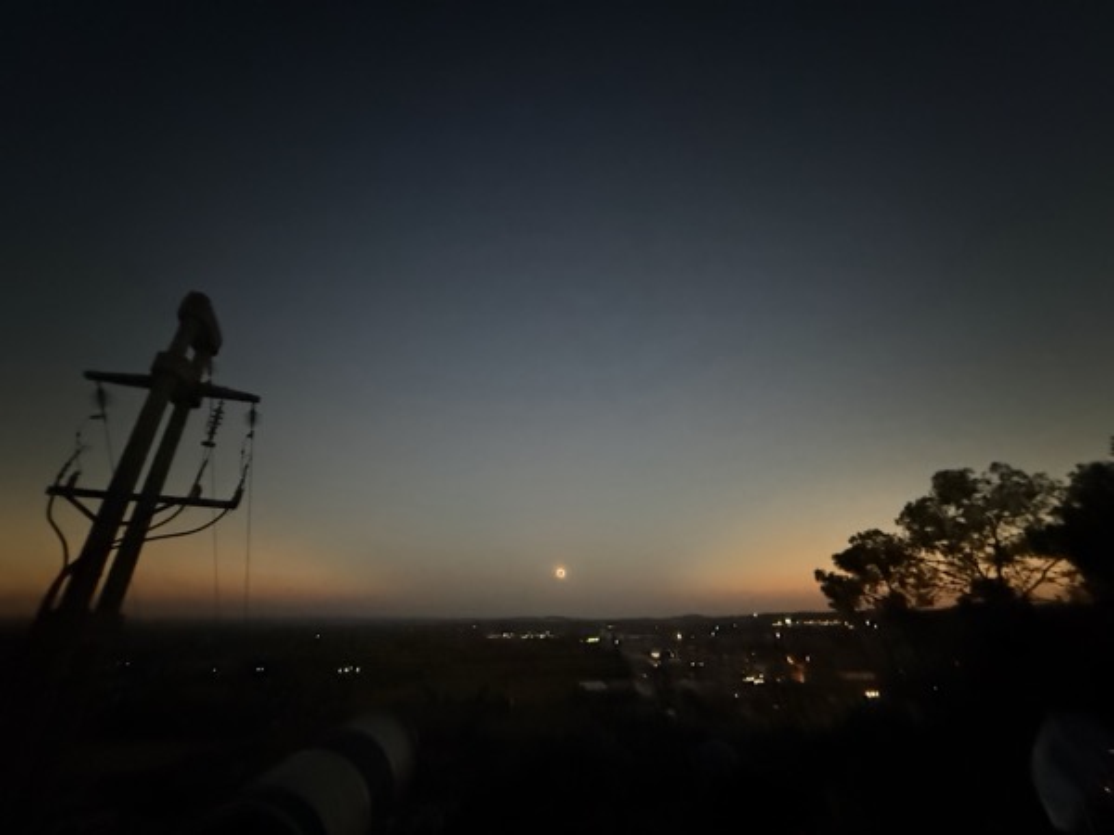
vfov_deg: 85.7
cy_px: 418
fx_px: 451
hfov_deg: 102.1
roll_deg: -0.6
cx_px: 557
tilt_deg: +26.1
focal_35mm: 14
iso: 1600
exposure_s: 1/30
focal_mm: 2.22
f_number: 2.2
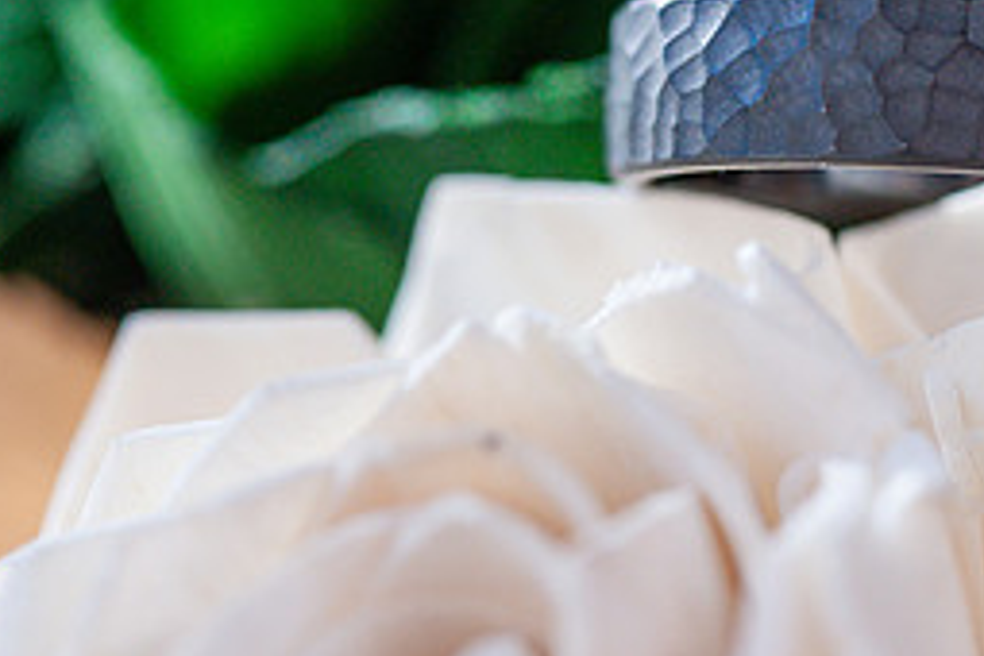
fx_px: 6532
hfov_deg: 8.6
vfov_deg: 5.7
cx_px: 911
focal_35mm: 239
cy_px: 116
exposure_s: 1/640
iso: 640
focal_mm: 105
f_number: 7.1
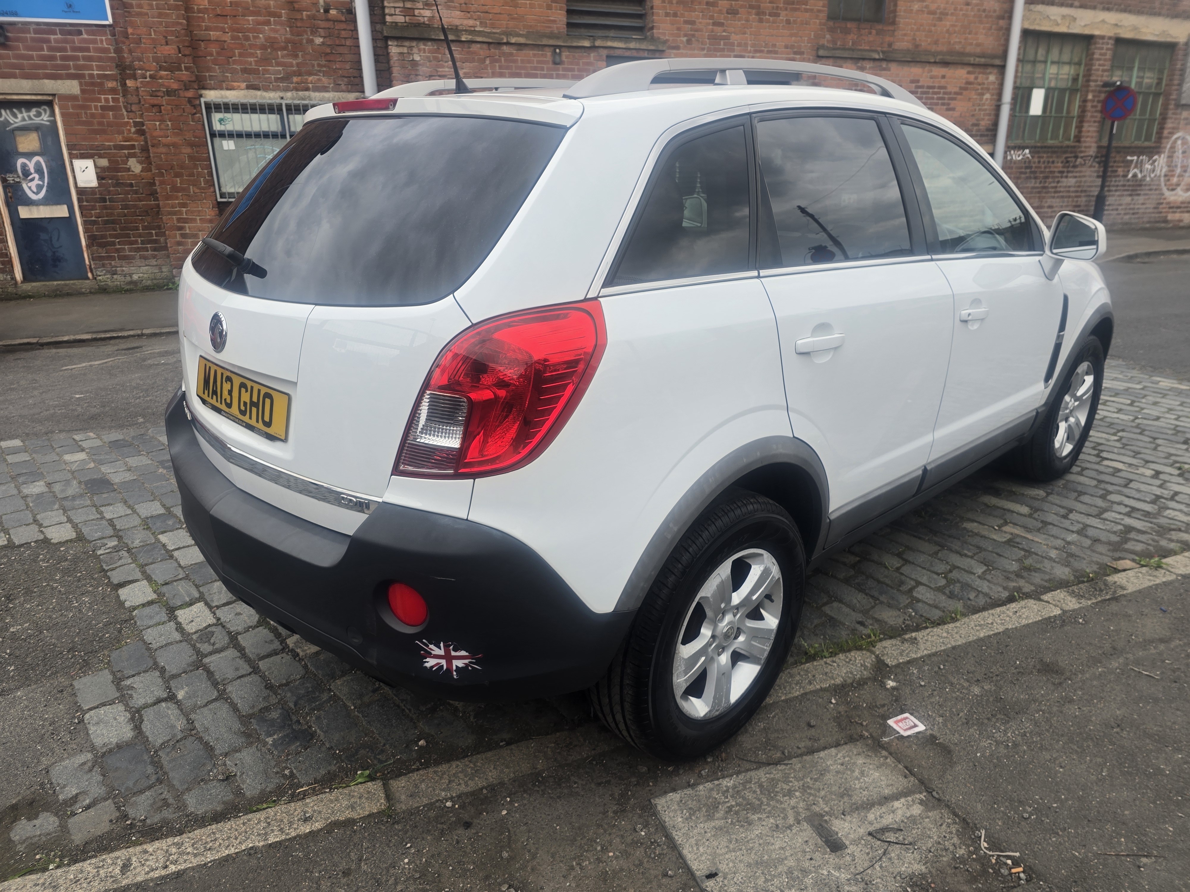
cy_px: 446
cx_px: 595
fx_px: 791
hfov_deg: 73.9
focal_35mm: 23
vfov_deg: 58.9
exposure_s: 1/180
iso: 16
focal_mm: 6.3
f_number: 1.7
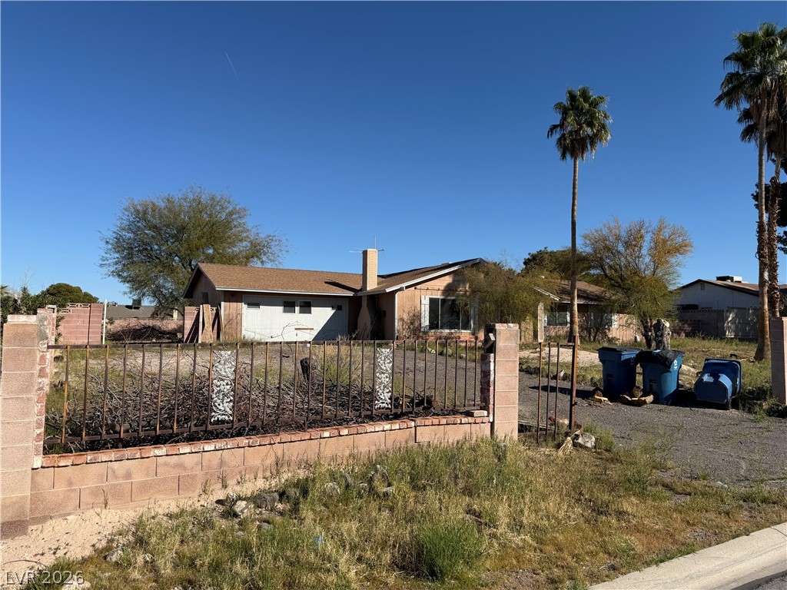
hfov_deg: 71.6
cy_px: 295
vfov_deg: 56.8
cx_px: 394
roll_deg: -0.7
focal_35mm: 24
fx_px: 546
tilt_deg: +4.4
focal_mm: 6.76
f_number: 1.78
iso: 80
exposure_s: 1/6173
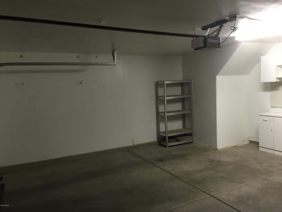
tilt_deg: -3.9
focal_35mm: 29
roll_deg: -0.3
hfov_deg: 61.7
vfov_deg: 48.2
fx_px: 236
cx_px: 141
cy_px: 106
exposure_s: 1/10
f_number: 2.2
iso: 125
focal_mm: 4.15
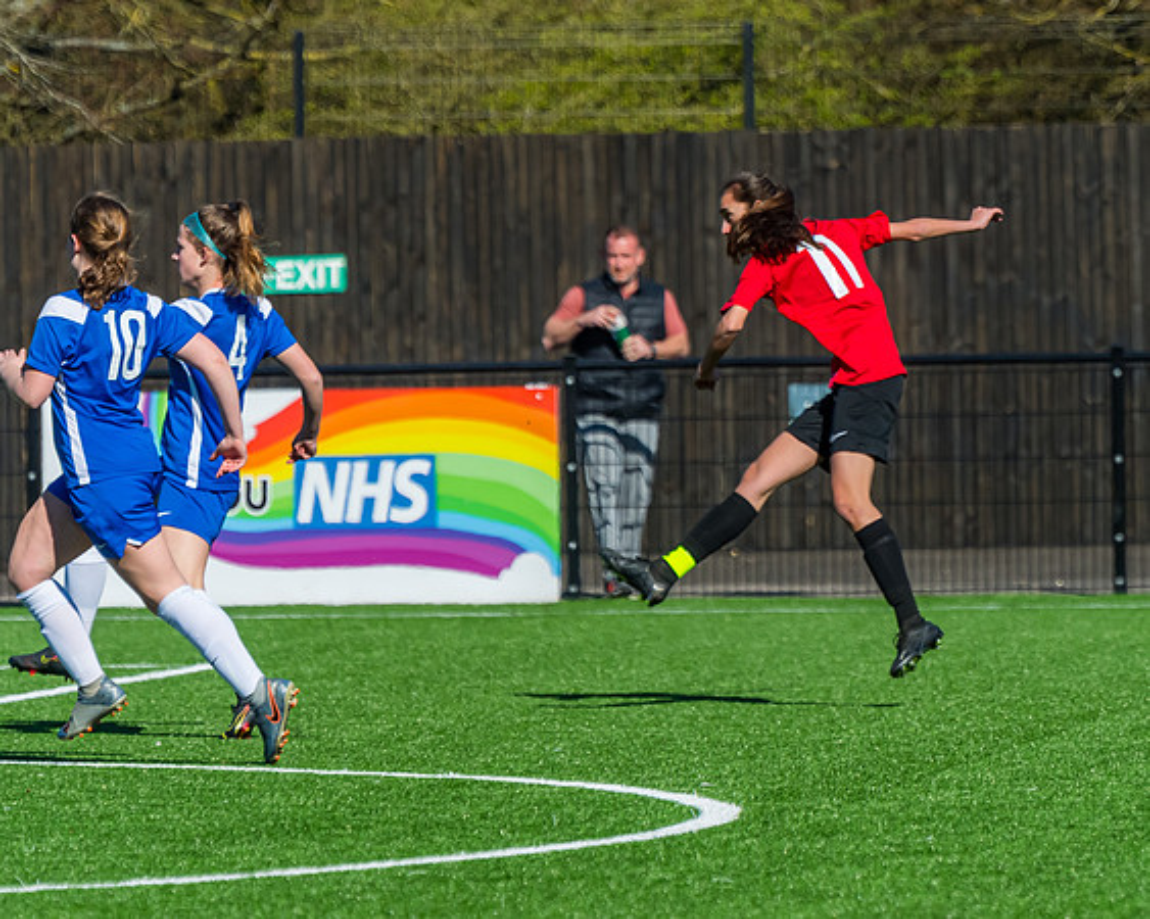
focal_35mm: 423
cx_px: 782
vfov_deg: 3.7
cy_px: 475
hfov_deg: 4.6
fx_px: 14389
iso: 400
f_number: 5
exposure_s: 1/4000
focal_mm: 220
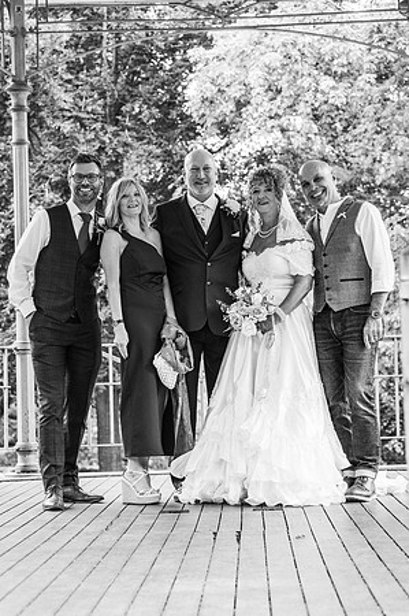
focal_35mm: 85
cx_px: 204
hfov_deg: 16.0
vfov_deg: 23.9
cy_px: 308
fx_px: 1452
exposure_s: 1/200
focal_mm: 85
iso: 320
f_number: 5.6
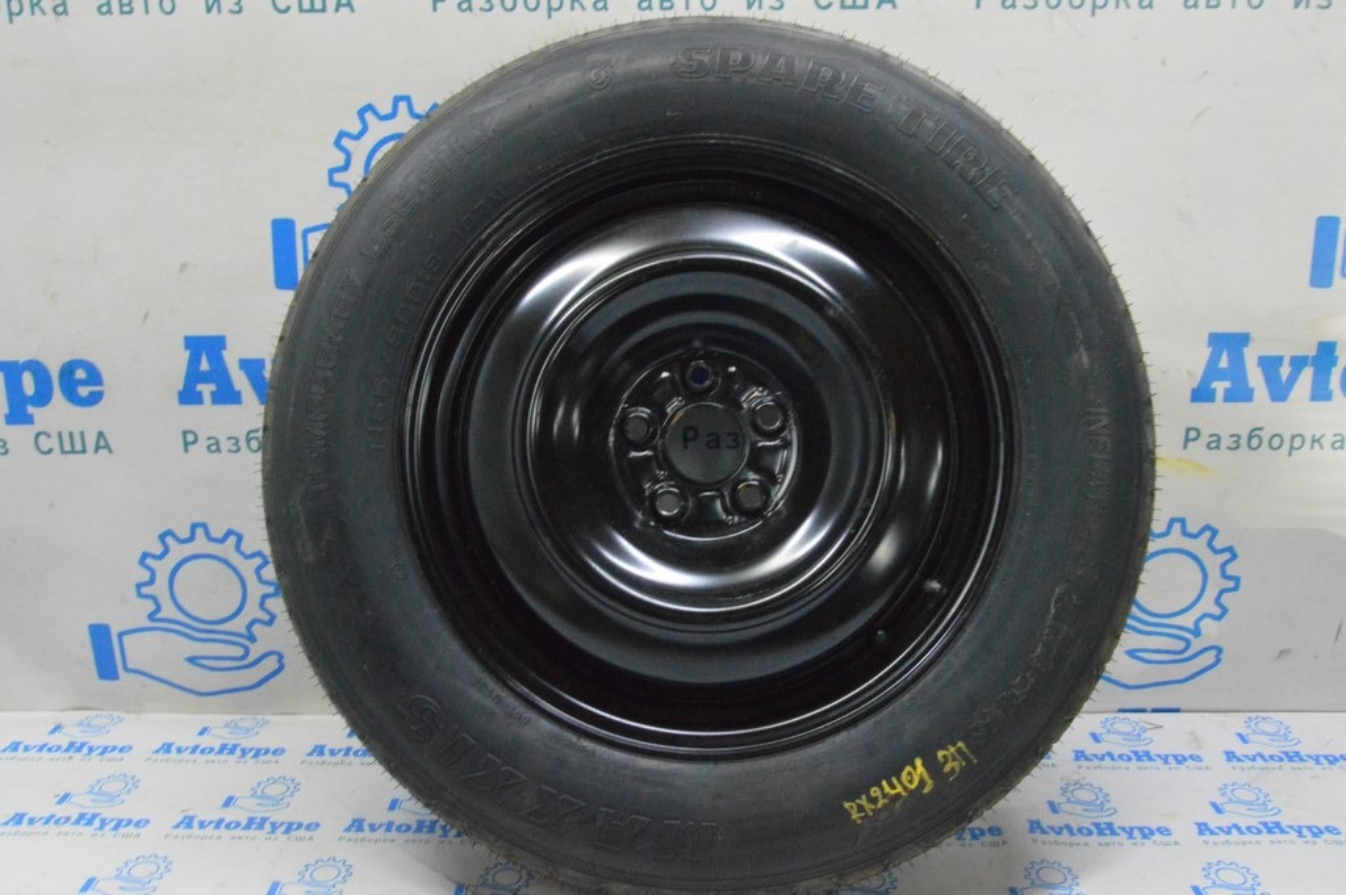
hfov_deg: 62.0
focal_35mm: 30
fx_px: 1121
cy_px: 448
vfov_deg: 43.5
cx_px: 673
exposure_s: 1/20
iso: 6400
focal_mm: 20
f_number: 20
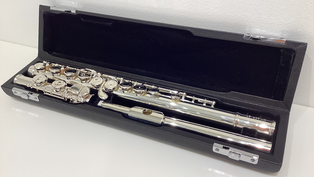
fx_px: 283
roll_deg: +3.4
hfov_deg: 58.0
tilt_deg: -42.2
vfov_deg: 34.6
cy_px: 97
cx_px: 158
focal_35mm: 34
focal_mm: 3.3
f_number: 2.4
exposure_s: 1/50
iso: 50
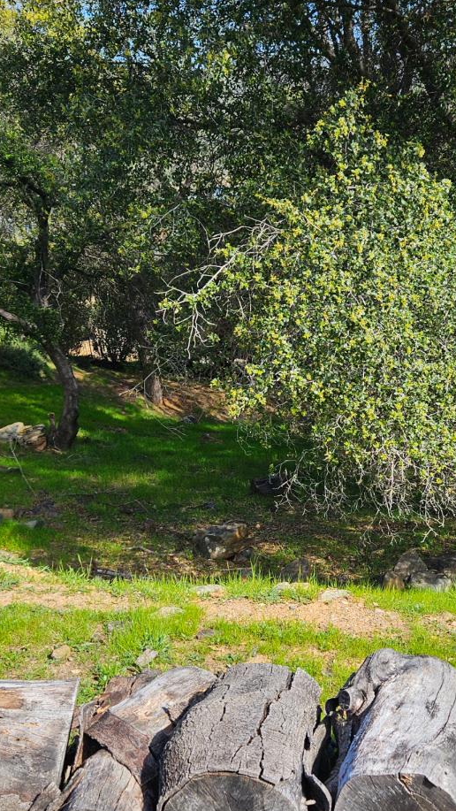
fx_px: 881
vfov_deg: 49.2
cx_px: 279
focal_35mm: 41
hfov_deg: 28.9
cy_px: 467
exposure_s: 1/784
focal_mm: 5.4
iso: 25
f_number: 1.8
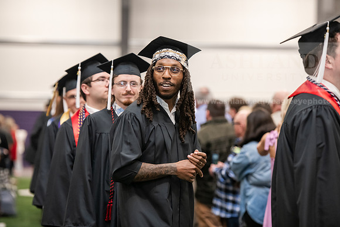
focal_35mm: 140
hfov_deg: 14.7
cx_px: 170
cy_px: 114
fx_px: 1322
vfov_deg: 9.8
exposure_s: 1/200
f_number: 3.2
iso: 2500
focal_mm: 140
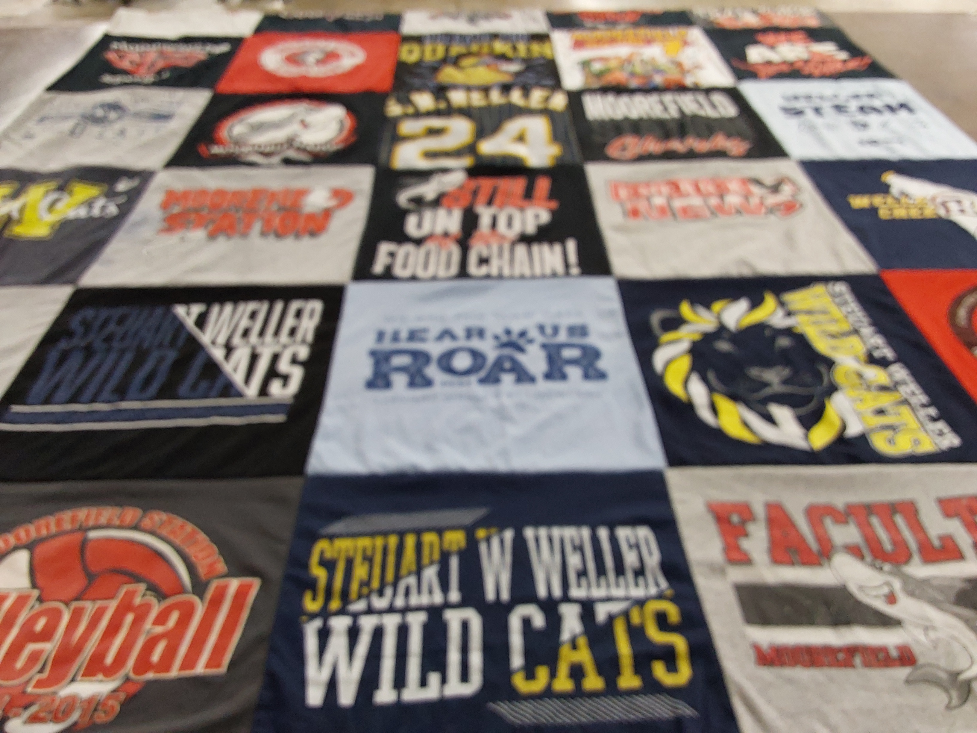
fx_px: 790
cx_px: 488
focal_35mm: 28
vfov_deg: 49.7
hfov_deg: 63.4
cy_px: 366
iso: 125
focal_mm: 2.91
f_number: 1.9
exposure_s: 1/60
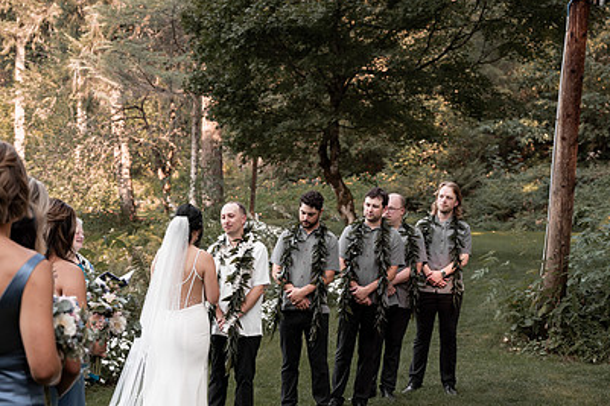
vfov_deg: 24.5
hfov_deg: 36.1
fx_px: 932
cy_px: 274
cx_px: 234
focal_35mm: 55
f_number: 2.8
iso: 200
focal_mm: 38
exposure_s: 1/640
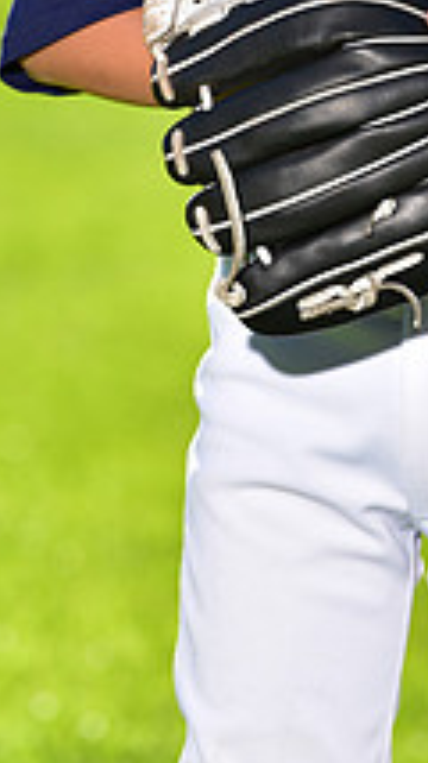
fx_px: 10901
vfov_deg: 4.0
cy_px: -168
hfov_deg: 2.2
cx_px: 462
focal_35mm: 539
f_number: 5.6
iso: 80
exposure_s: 1/250
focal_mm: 190
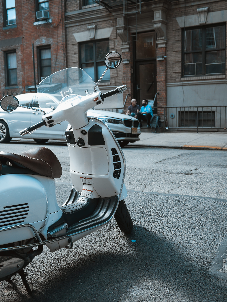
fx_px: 349
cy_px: 151
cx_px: 114
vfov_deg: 46.8
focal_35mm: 40
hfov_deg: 36.0
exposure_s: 1/160
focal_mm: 20
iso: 200
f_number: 2.5
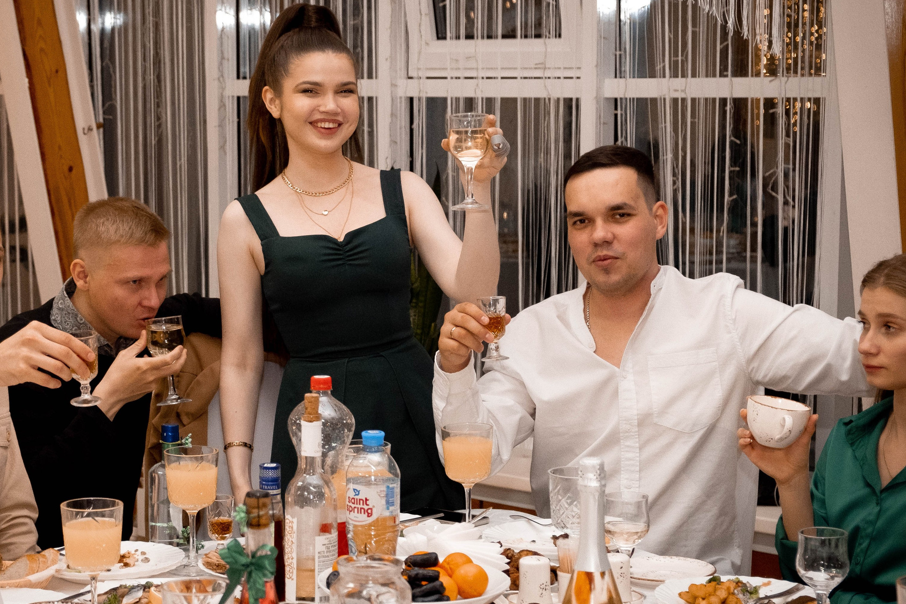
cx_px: 262
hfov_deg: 24.3
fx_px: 2089
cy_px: 340
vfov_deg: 16.4
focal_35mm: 83
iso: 2000
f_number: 3.6
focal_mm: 35.8
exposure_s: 1/160
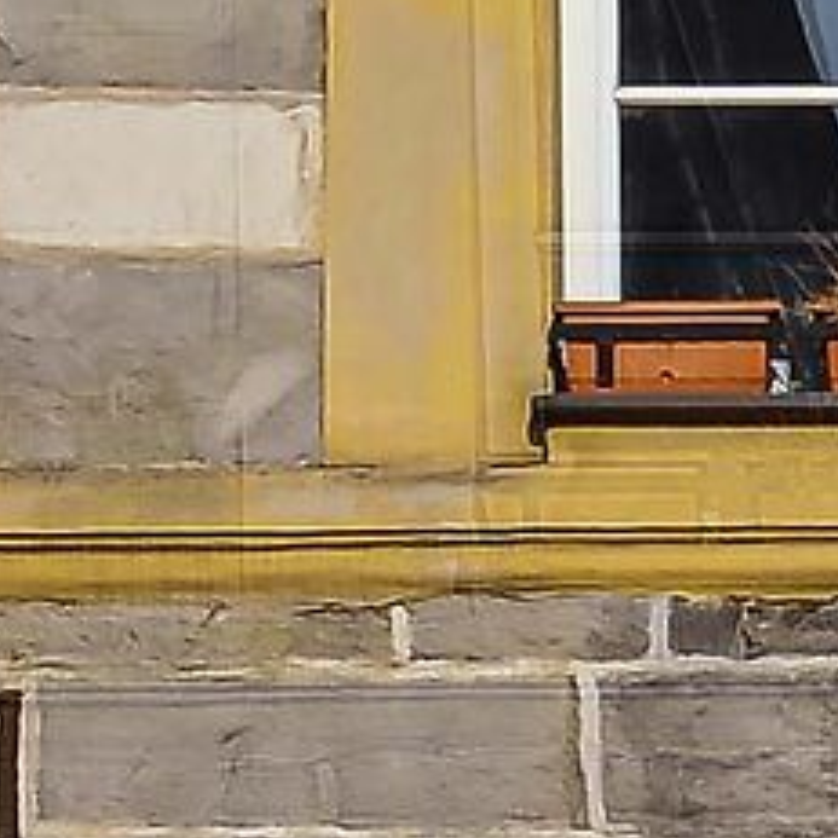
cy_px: -334
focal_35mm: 926
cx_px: 2815
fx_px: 25362
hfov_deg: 1.9
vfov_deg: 1.9
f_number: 13
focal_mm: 70
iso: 200
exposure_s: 1/250
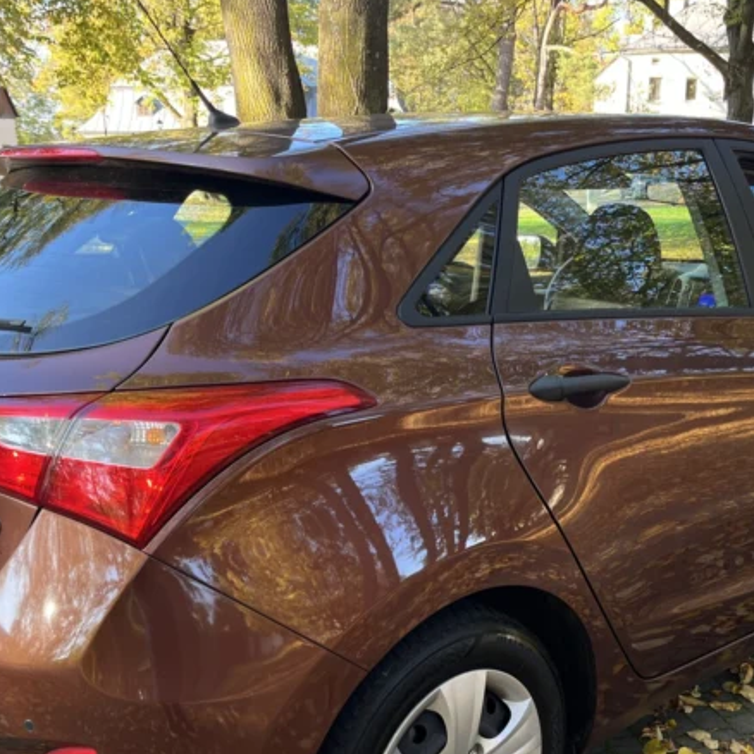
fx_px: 1035
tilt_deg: -16.4
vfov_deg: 39.6
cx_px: 454
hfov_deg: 39.8
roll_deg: +0.5
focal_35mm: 42
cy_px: 492
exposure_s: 1/121
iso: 64
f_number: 1.6
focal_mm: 5.1
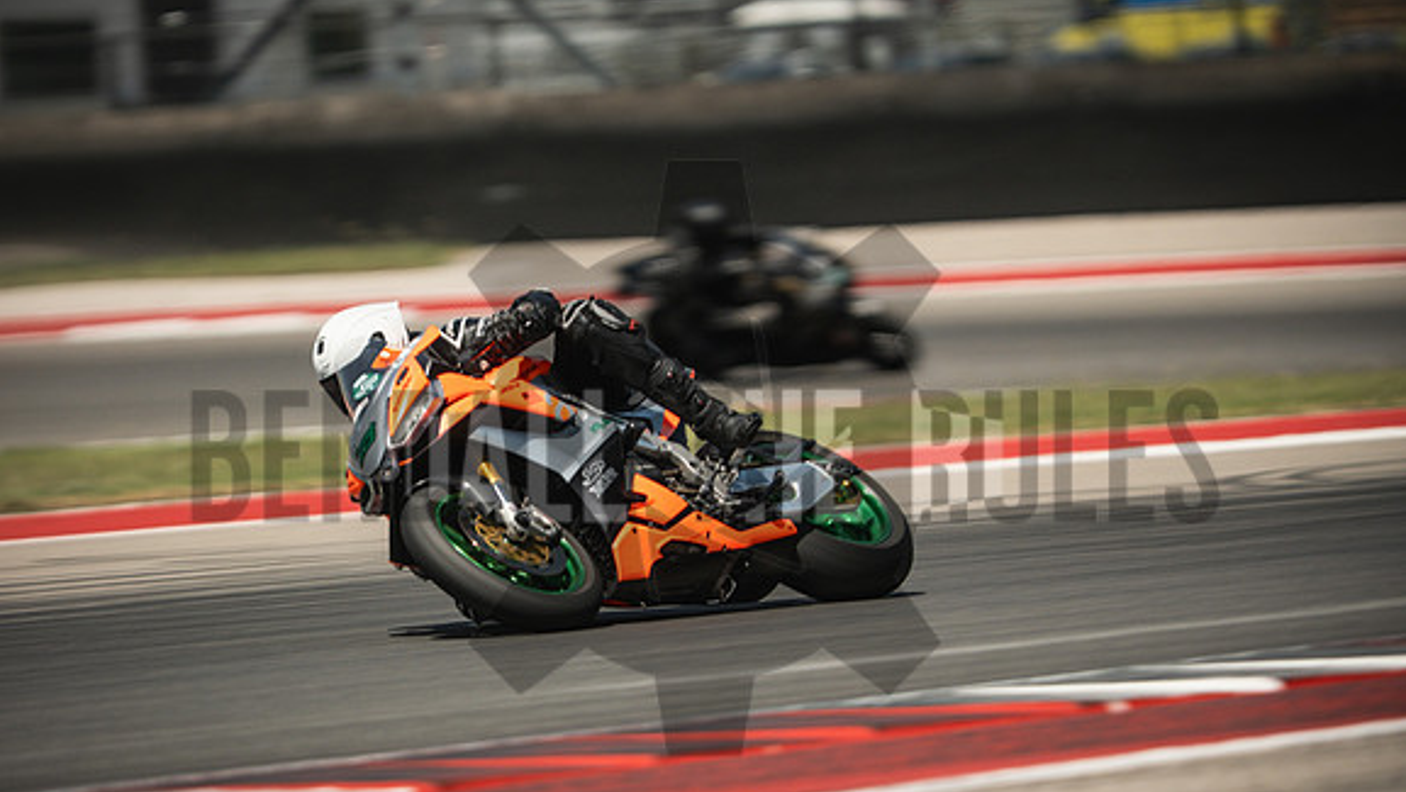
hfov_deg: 4.9
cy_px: 459
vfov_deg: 2.8
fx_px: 16484
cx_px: 704
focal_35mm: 442
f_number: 2.8
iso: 500
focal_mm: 280
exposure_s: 1/320
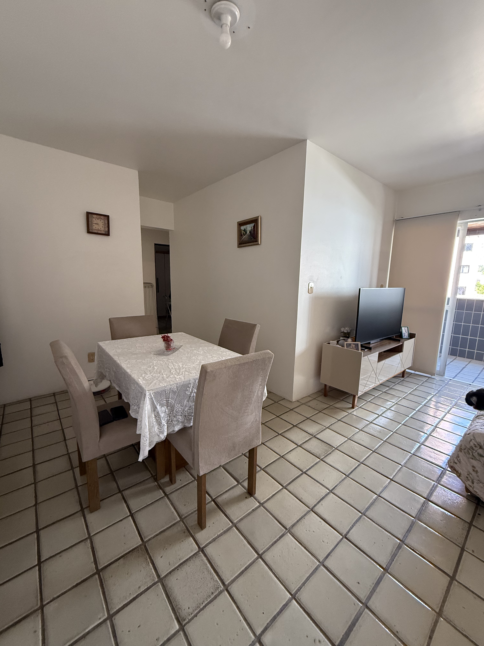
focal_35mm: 14
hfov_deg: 85.7
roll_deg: -1.0
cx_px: 242
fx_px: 261
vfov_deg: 102.1
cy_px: 323
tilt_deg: -9.0
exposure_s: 1/99
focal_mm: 2.22
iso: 320
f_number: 2.2
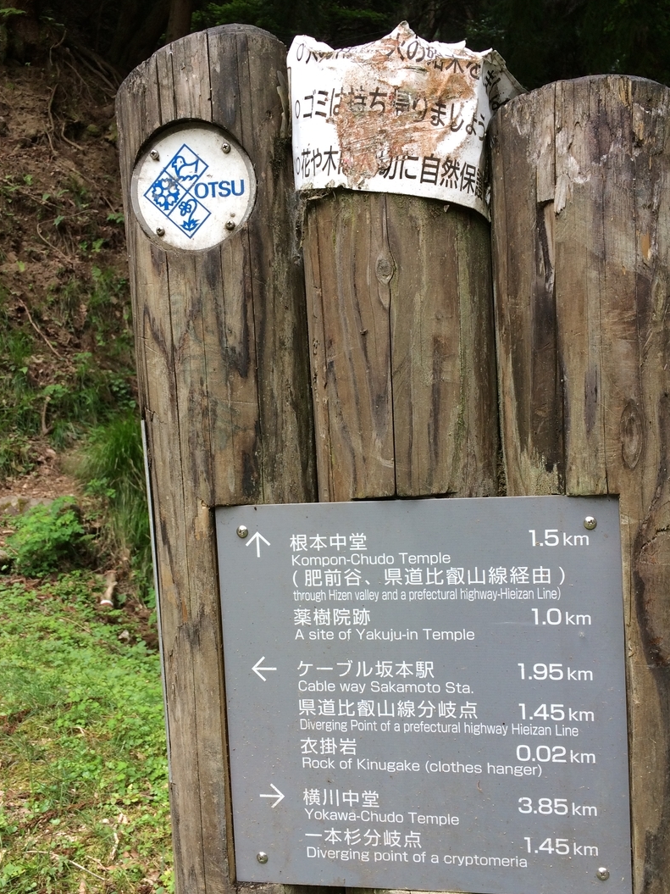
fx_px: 852
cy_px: 491
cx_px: 318
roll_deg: -0.3
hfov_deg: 42.9
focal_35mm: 33
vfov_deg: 55.3
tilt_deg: +1.6
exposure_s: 1/120
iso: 40
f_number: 2.2
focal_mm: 4.15
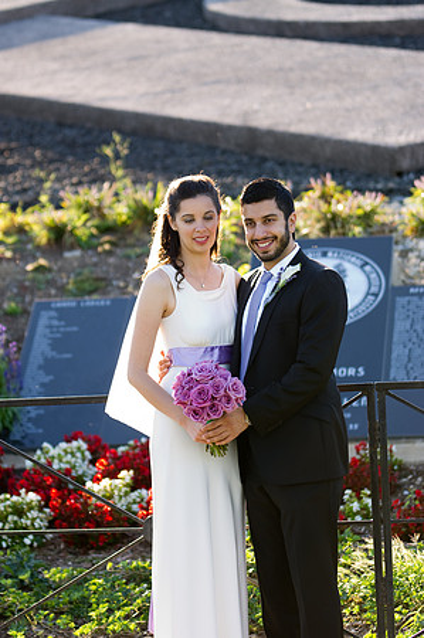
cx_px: 212
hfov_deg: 9.1
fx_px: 2656
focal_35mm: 150
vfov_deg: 13.7
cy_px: 319
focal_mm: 100
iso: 100
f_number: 2.8
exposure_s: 1/180
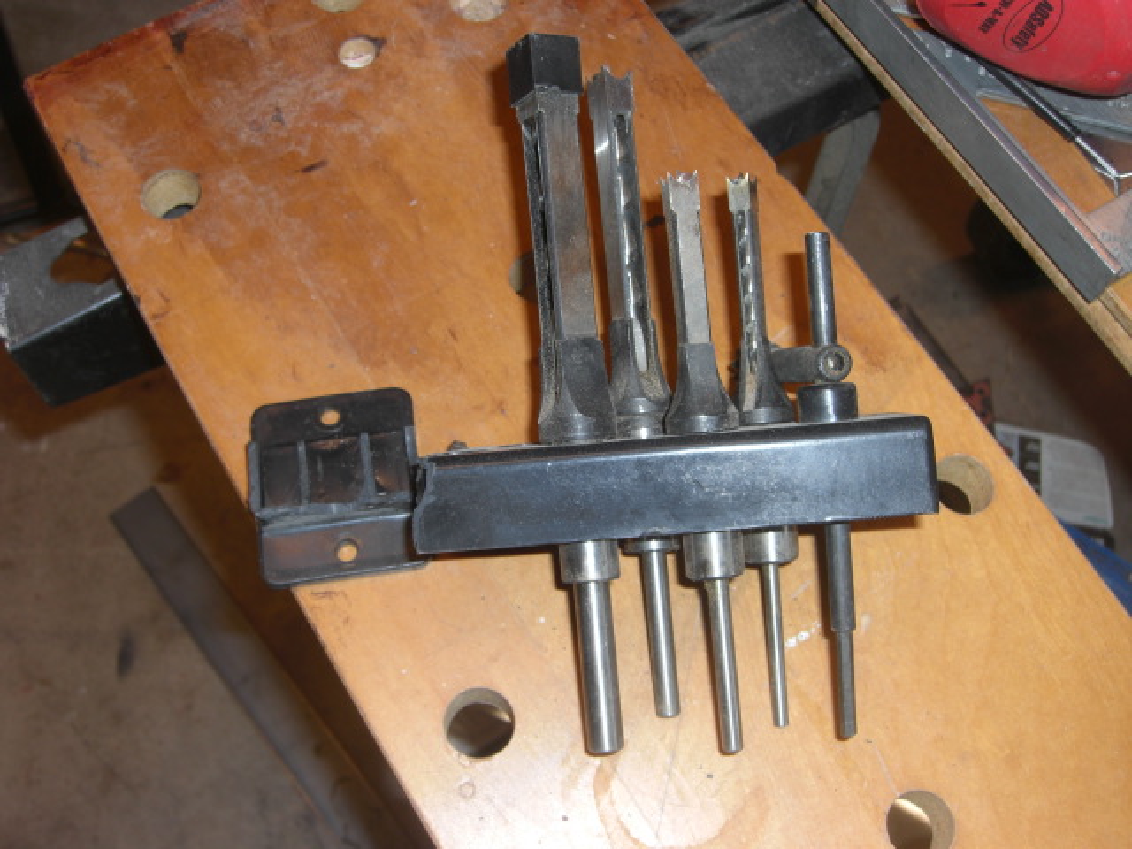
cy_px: 424
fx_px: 1243
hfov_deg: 49.0
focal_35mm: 38
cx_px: 566
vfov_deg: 37.7
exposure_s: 1/30
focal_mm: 7.9
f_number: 4
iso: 80
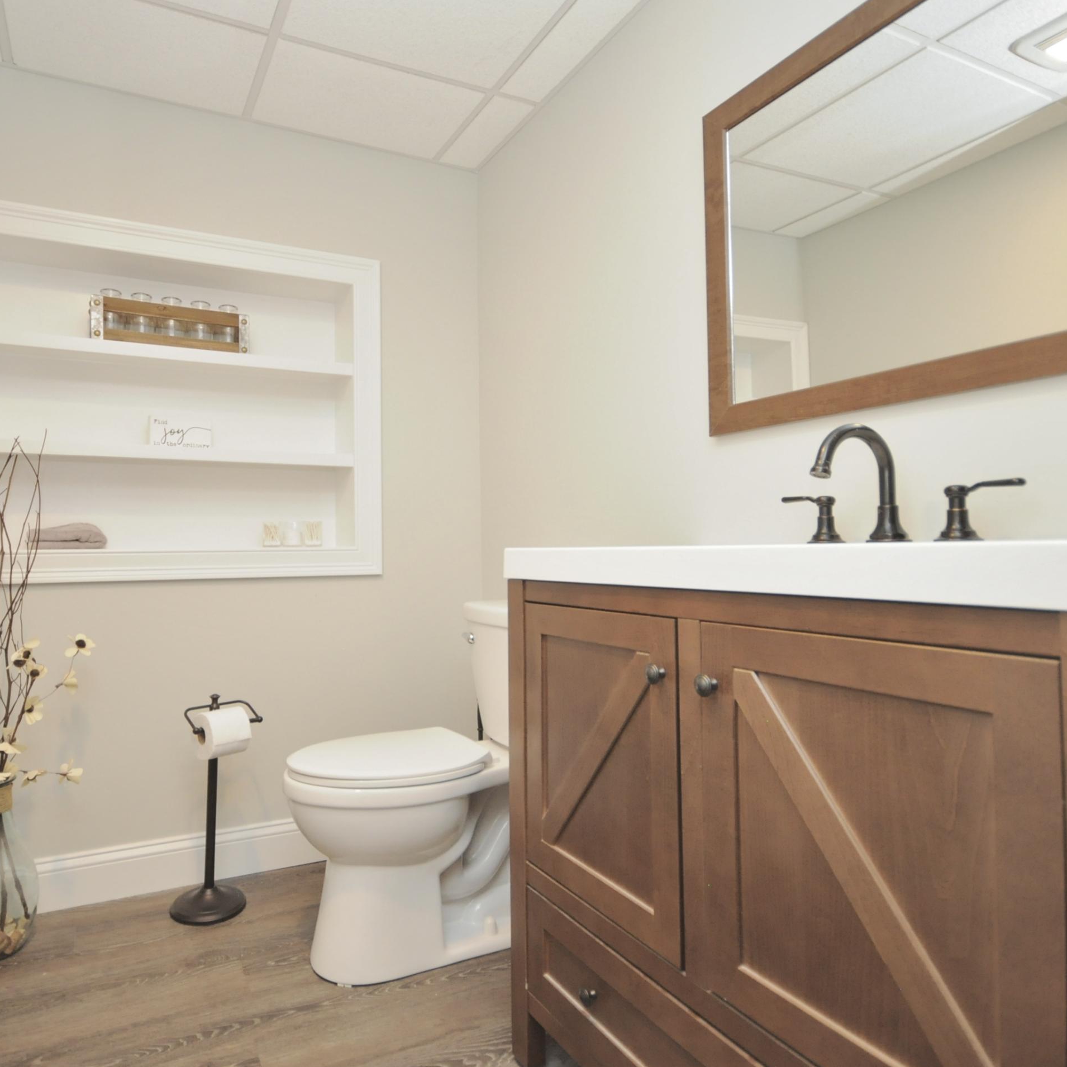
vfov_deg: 74.8
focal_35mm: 20
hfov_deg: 74.0
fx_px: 697
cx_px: 424
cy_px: 520
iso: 800
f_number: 4
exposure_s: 1/60
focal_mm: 10
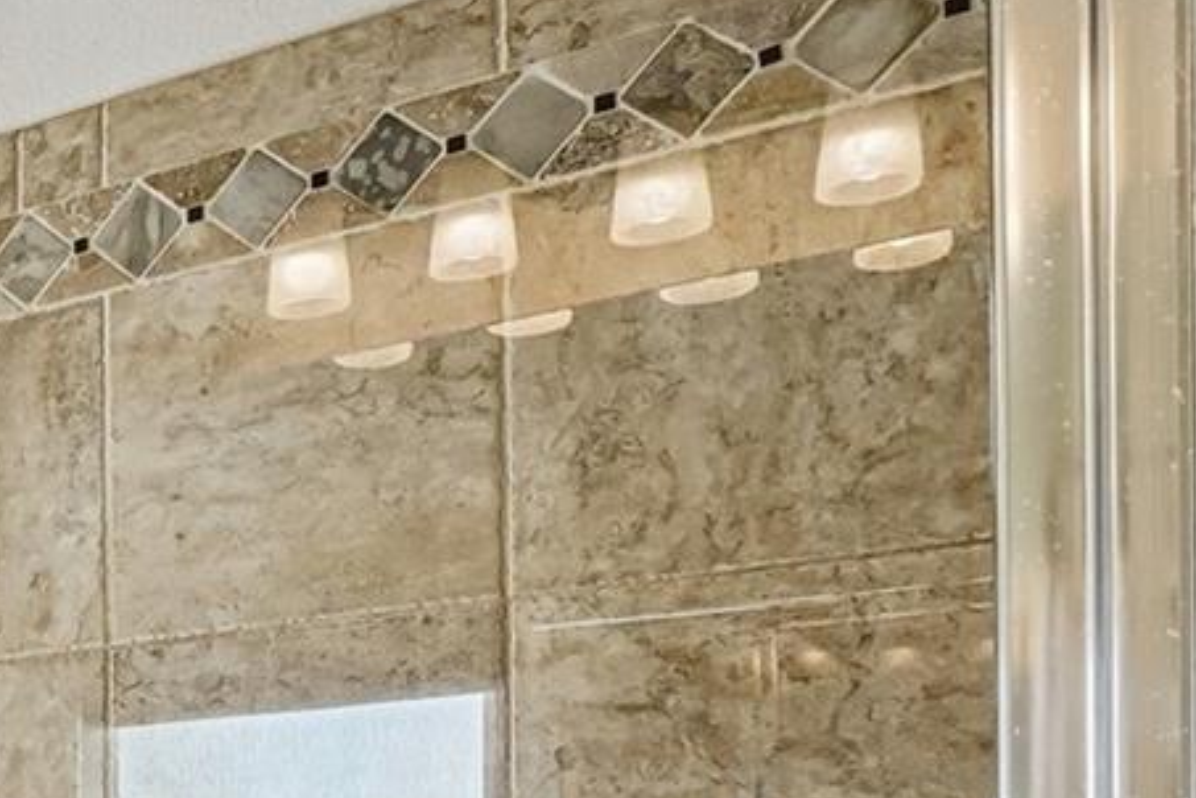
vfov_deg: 23.0
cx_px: -692
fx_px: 1761
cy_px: 1009
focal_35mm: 53
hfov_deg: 25.5
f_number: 8
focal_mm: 10
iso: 400
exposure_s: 1/160
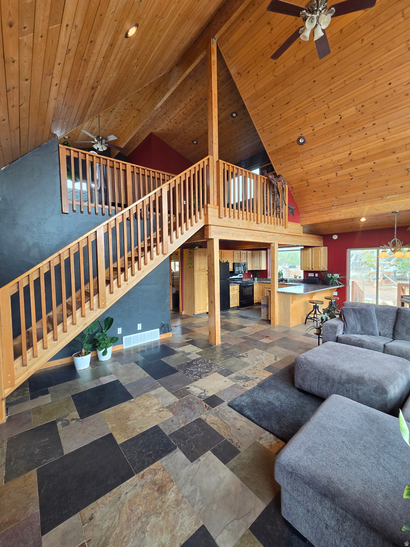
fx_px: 205
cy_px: 274
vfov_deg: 106.2
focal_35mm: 13
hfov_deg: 89.9
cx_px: 205
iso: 125
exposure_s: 1/120
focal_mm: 2.2
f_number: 2.2
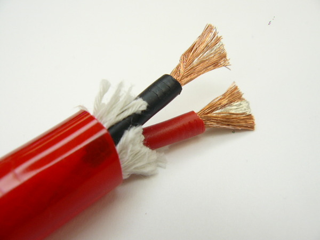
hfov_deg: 51.4
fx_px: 333
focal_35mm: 36
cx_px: 160
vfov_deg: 39.7
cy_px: 120
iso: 100
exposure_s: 1/40
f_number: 2.8
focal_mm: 6
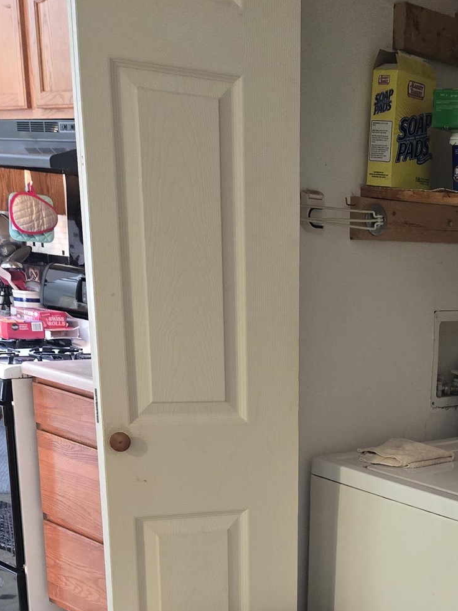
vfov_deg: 33.1
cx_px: 481
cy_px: 585
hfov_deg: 25.4
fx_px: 952
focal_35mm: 54
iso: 1000
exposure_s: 1/120
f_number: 1.8
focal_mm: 5.4
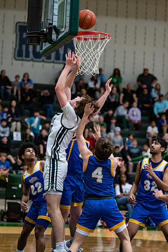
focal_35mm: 106
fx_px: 742
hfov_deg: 12.9
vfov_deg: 19.3
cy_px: 126
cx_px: 84
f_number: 2.8
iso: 4000
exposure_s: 1/1000
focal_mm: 106
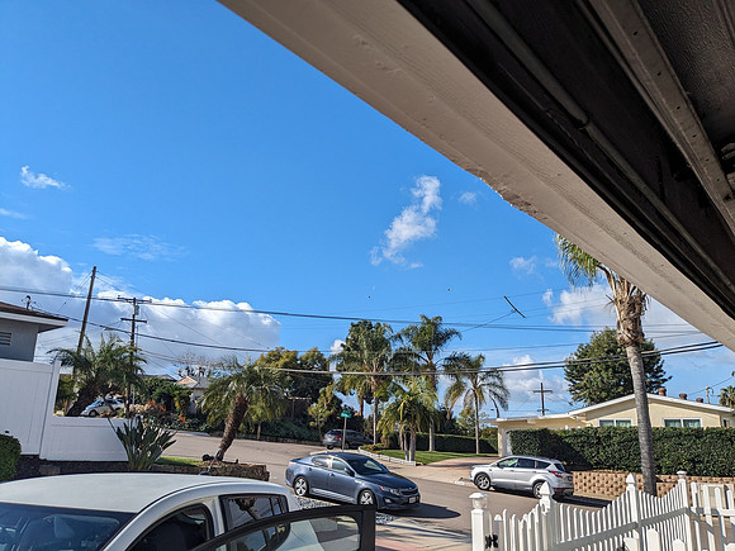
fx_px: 573
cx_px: 368
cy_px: 276
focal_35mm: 27
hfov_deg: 65.3
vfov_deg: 51.4
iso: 57
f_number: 1.73
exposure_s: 1/4673
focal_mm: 4.38
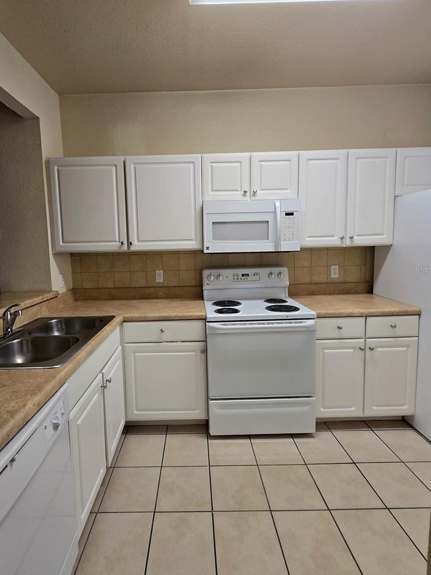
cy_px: 269
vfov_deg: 94.4
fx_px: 266
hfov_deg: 77.7
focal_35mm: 16
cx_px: 187
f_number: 2.2
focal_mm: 1.7
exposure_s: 1/60
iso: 64
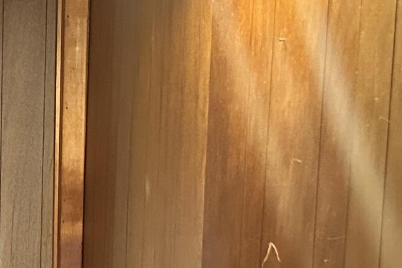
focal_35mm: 115
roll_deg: +0.0
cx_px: -104
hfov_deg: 16.9
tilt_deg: -9.4
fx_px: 1284
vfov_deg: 11.4
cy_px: 410
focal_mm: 6.86
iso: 640
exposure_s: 1/40
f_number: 1.78
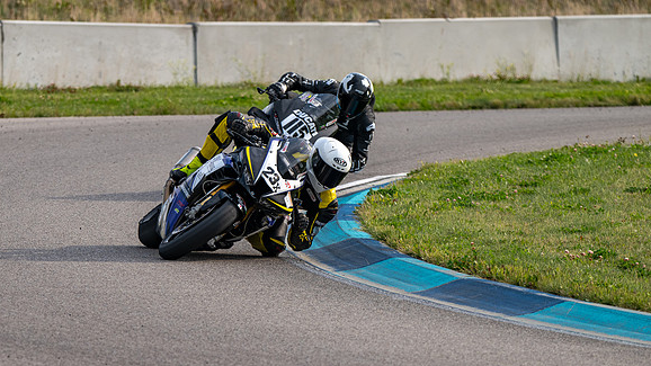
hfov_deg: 5.1
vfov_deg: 2.9
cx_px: 180
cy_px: 292
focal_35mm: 426
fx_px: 7353
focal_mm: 280
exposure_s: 1/1250
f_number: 5.6
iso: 250
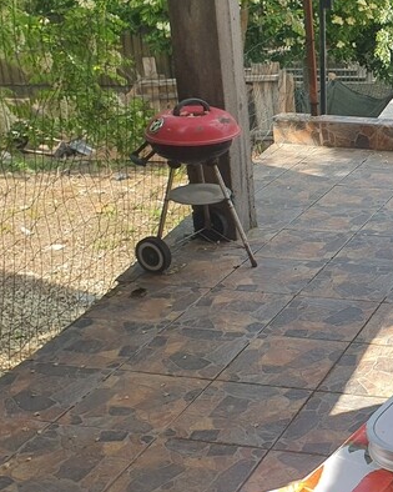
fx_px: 960
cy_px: 250
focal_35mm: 66
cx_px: 489
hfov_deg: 21.3
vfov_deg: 28.7
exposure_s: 1/664
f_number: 2.4
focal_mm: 4.3
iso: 50
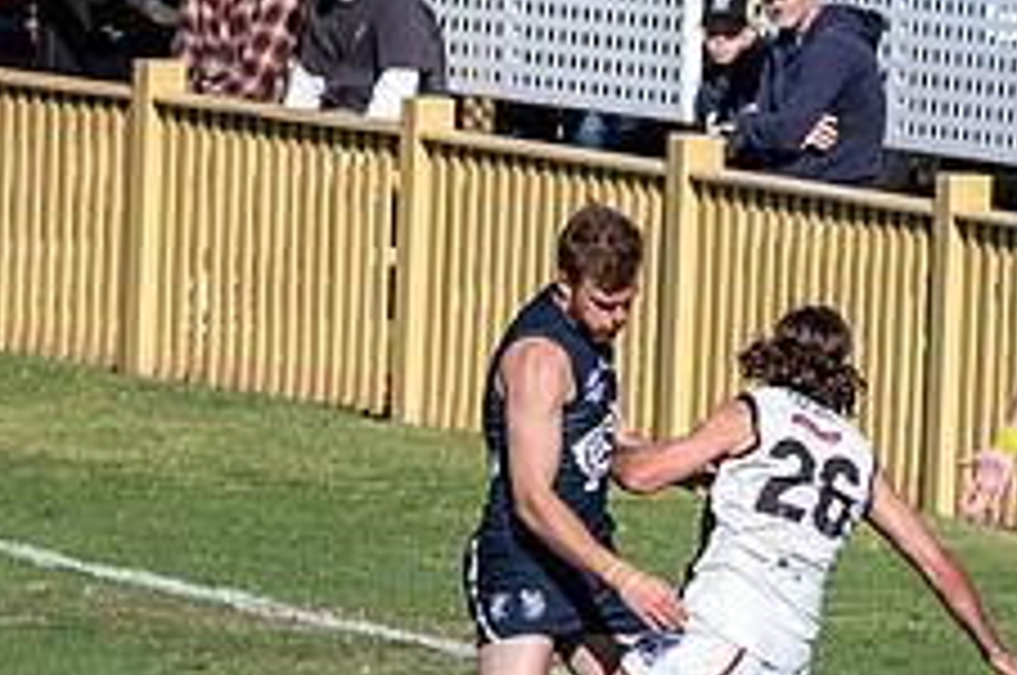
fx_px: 30466
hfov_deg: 1.9
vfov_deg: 1.3
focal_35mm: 1080
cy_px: 650
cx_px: -234
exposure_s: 1/2000
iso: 800
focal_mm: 280
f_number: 10
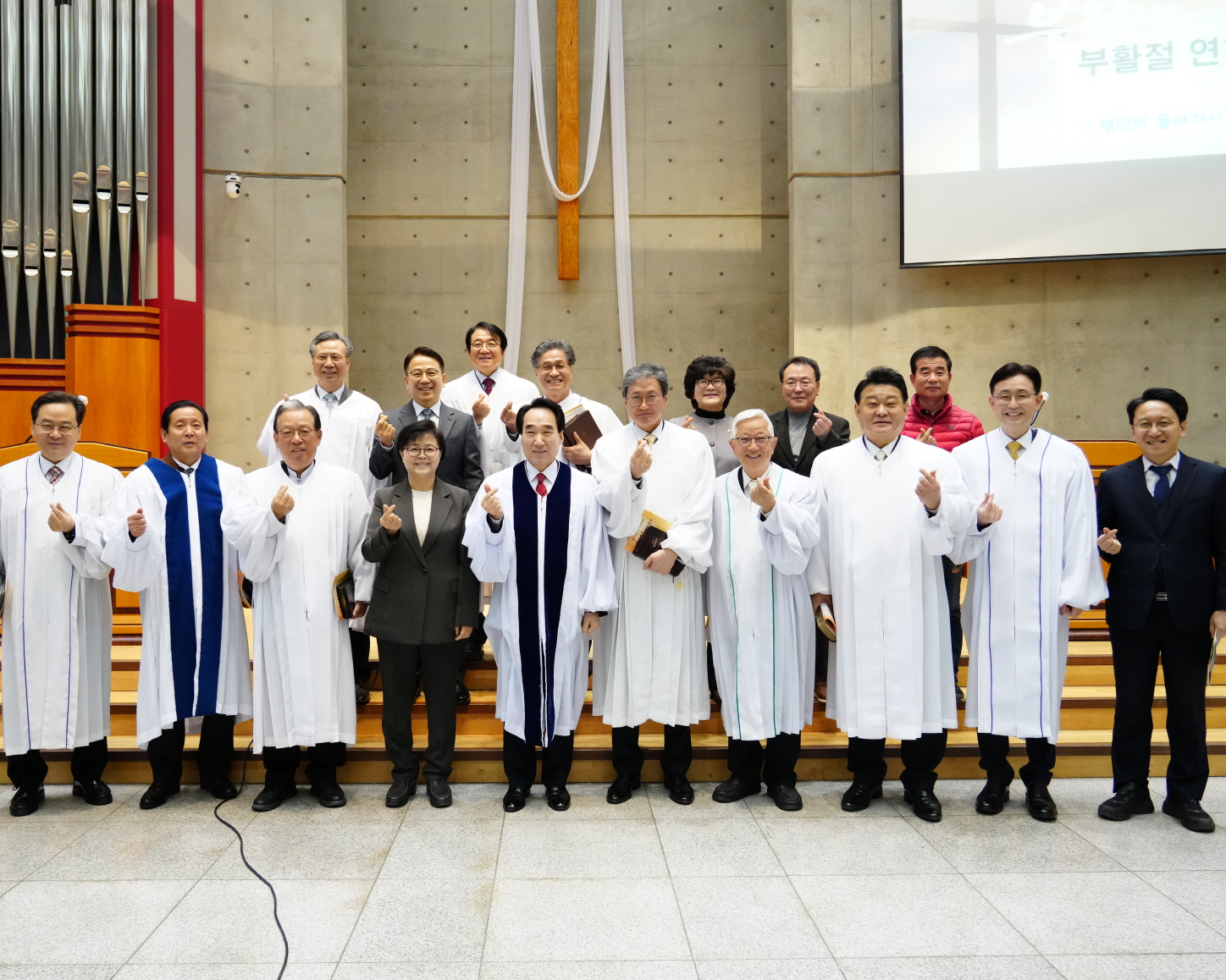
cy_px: 487
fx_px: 1016
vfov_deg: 51.5
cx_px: 563
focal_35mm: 28
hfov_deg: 62.1
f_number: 4
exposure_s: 1/160
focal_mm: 24
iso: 5000
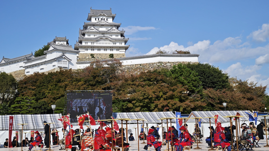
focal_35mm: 51
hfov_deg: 40.6
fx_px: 364
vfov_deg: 23.5
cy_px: 64
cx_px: 133
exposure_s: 1/3493
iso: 50
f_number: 1.63
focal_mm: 8.72
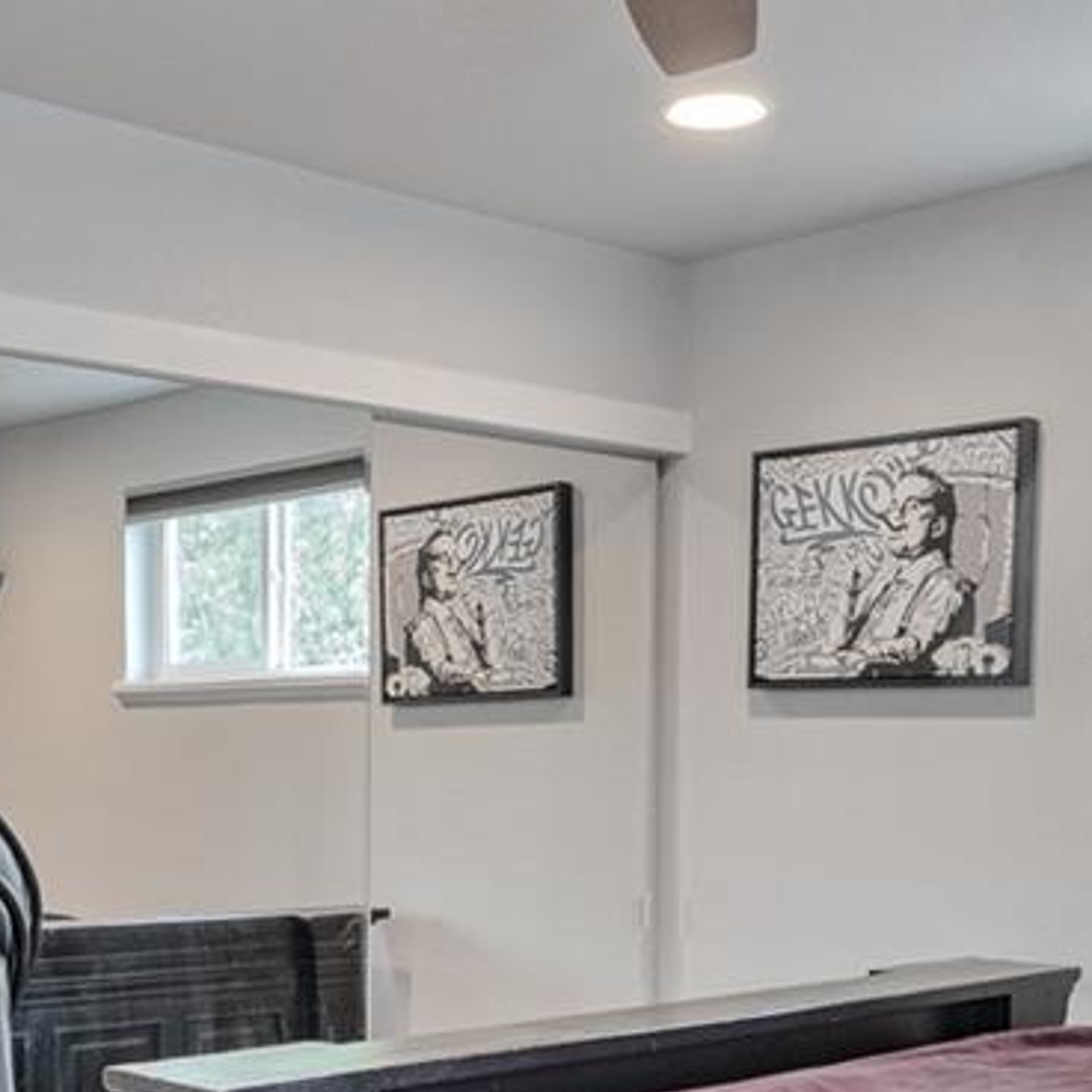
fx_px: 1713
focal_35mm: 48
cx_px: 442
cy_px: 703
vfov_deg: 35.1
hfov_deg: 35.2
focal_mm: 9
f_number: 8
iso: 250
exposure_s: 1/1.67
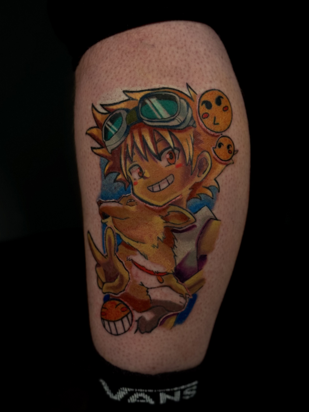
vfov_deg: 38.9
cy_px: 205
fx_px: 583
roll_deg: +1.5
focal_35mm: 49
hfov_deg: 29.7
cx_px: 154
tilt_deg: -7.9
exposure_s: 1/40
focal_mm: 6.76
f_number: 1.78
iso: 500
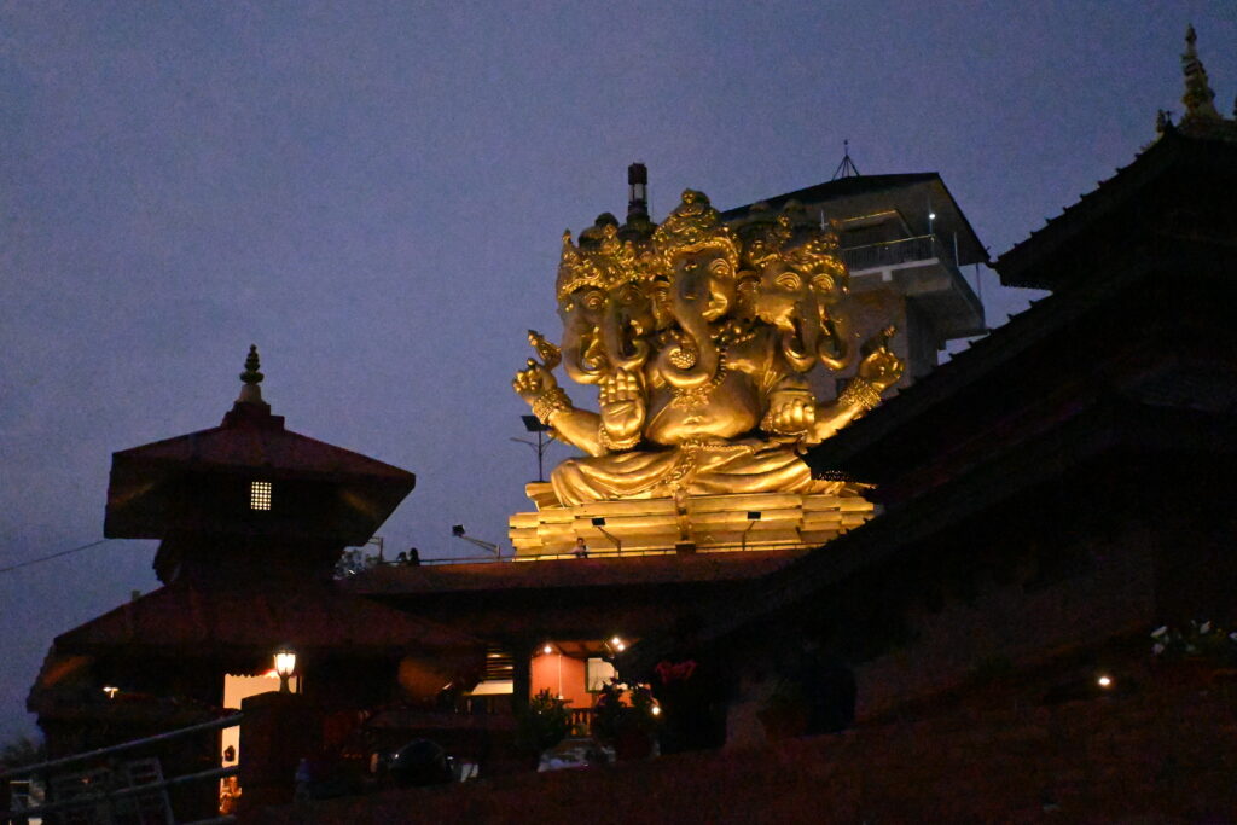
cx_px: 618
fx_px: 1675
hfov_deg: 40.5
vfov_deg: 27.7
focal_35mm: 49
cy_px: 412
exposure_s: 1/1600
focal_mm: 32.5
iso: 51200
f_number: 5
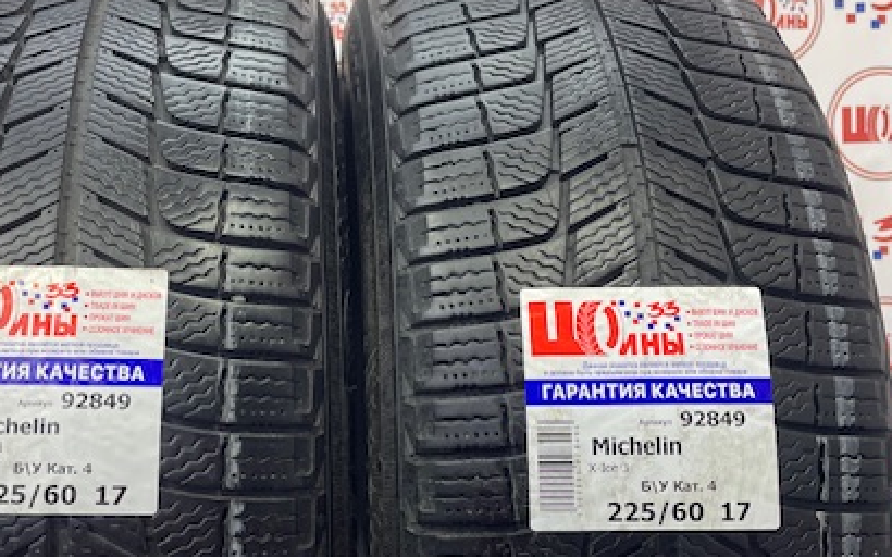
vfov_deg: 29.7
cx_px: 359
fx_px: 1045
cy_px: 363
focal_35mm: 43
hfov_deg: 46.0
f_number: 1.6
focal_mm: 4.2
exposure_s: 1/100
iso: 80
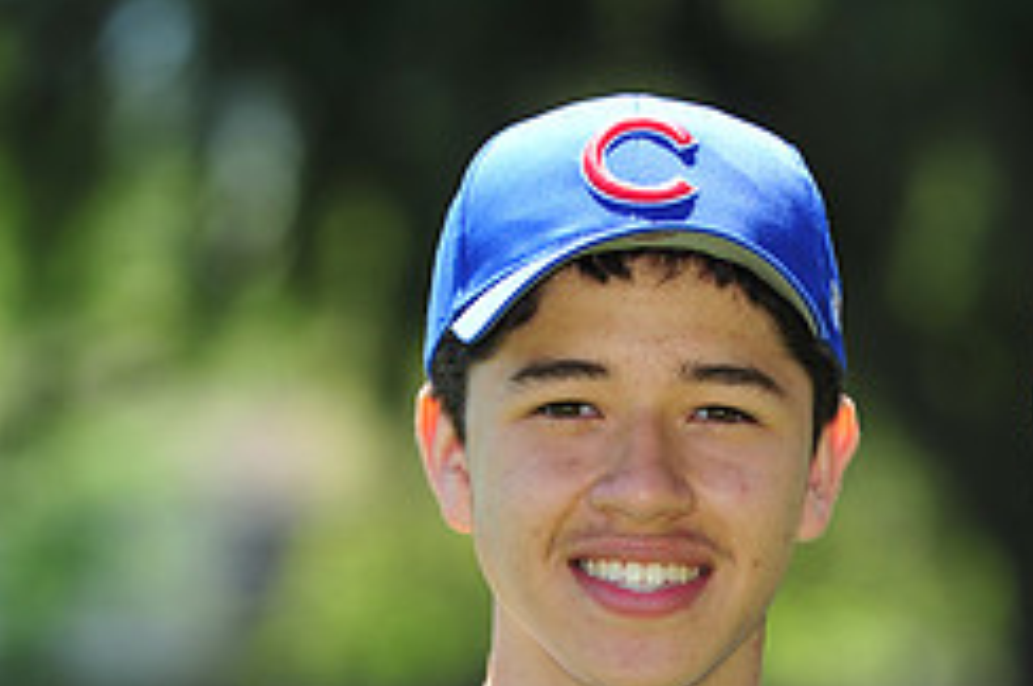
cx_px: 749
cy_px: 745
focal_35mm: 392
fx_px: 11233
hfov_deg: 5.3
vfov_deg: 3.5
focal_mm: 165
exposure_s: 1/640
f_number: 4.5
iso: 200
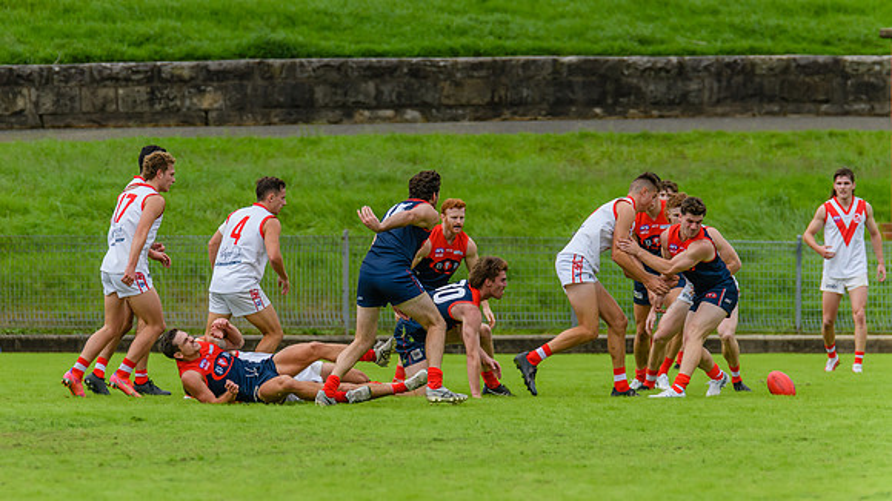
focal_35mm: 534
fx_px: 12638
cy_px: 194
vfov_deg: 2.3
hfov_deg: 4.0
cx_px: 358
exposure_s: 1/2500
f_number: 5.6
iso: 800
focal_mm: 420
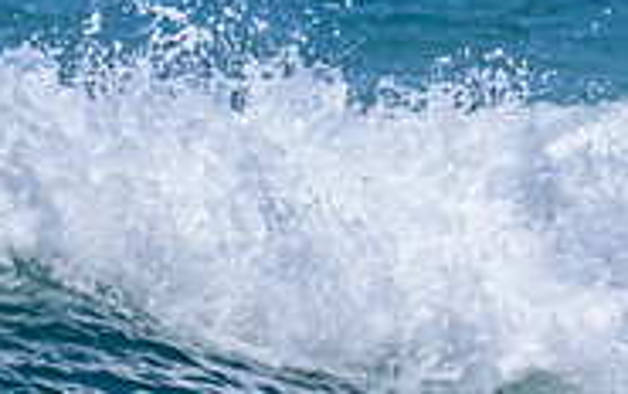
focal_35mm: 3471
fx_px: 59460
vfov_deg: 0.4
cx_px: 634
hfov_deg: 0.6
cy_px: 265
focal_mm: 800
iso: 900
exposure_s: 1/2000
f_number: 16
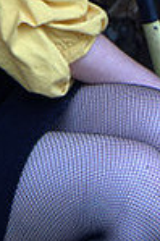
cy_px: -116
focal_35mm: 118
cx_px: 54
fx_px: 788
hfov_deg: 11.6
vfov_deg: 16.0
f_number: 5
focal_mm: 26
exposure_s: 1/80
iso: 100
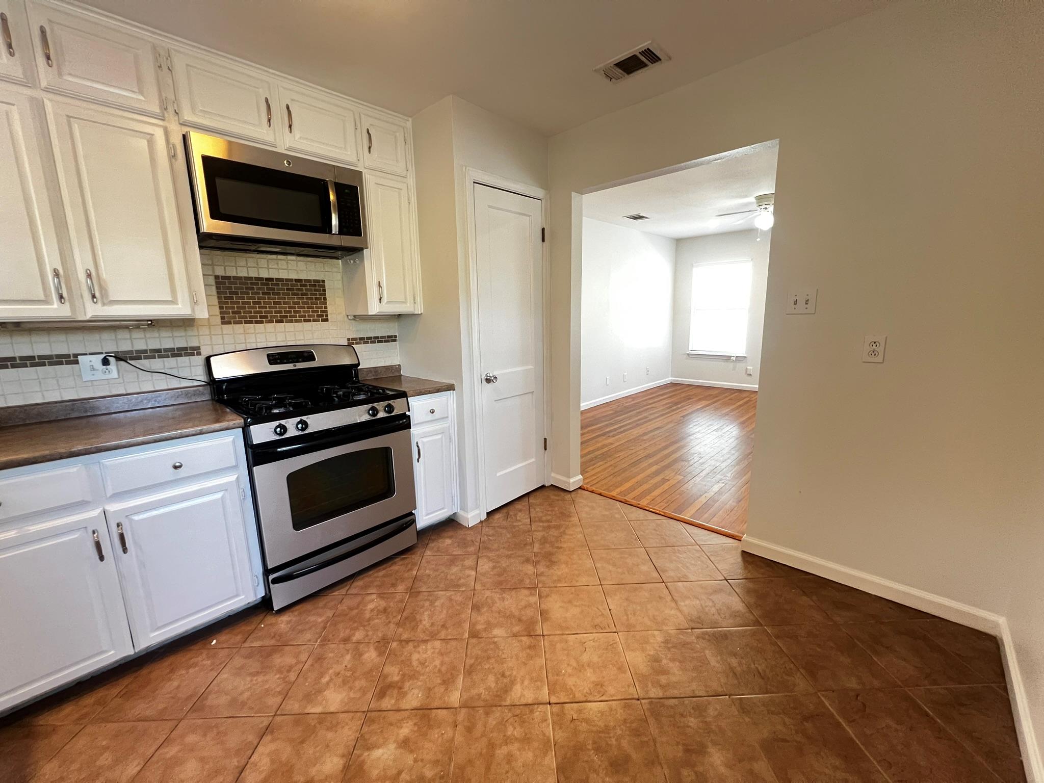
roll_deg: +1.0
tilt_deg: -10.6
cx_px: 522
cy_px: 392
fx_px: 392
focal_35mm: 13
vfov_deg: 89.9
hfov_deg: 106.2
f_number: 1.8
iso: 400
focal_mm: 1.57
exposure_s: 1/60
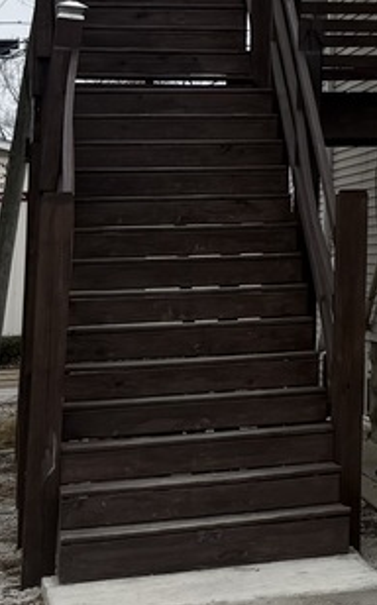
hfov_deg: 9.0
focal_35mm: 119
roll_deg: +1.9
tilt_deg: +8.9
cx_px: 1111
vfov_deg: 17.0
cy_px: -59
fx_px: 1960
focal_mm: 6.76
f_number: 1.78
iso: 80
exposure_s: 1/2299
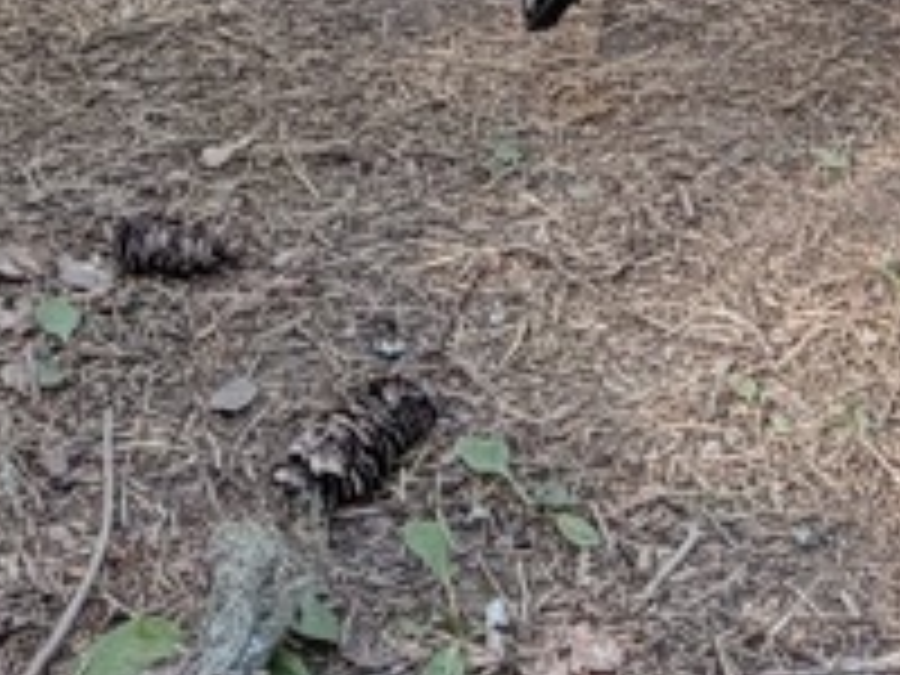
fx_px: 2184
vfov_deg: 13.9
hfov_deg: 23.3
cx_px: 468
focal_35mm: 84
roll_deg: +0.7
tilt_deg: -0.7
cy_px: -796
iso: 100
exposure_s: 1/121
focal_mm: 2.22
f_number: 2.2
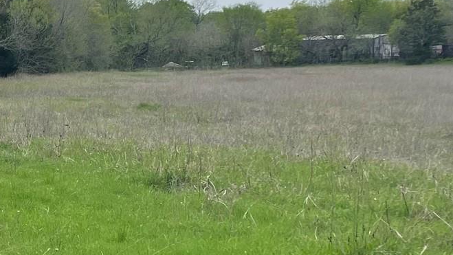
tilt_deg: -2.3
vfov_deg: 13.8
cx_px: -137
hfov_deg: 21.8
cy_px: 133
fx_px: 1057
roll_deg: -0.4
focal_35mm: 88
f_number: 1.6
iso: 32
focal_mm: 4.2
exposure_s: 1/4132
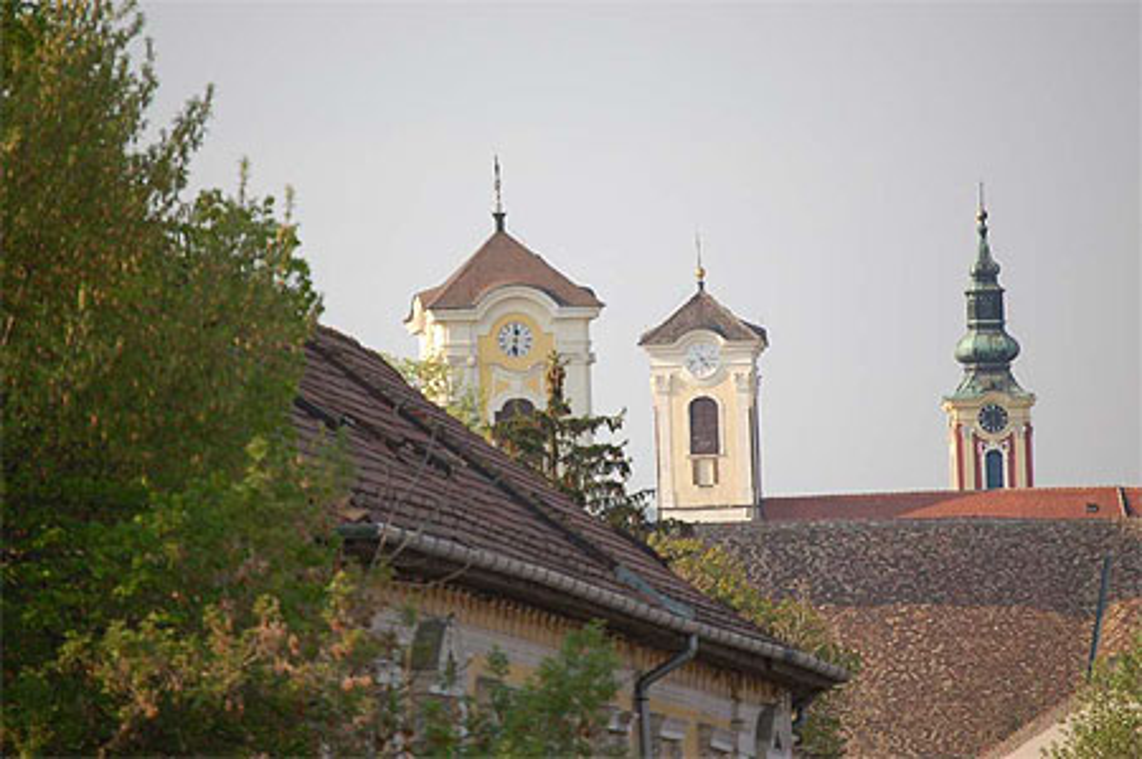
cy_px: 380
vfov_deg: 4.6
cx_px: 571
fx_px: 9506
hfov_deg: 6.9
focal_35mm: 300
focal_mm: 200
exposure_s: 1/1600
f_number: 5.6
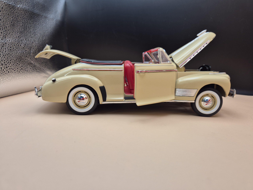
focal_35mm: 23
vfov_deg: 58.9
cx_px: 126
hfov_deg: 73.9
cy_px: 95
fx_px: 168
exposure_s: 1/80
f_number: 1.8
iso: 25
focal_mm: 5.4
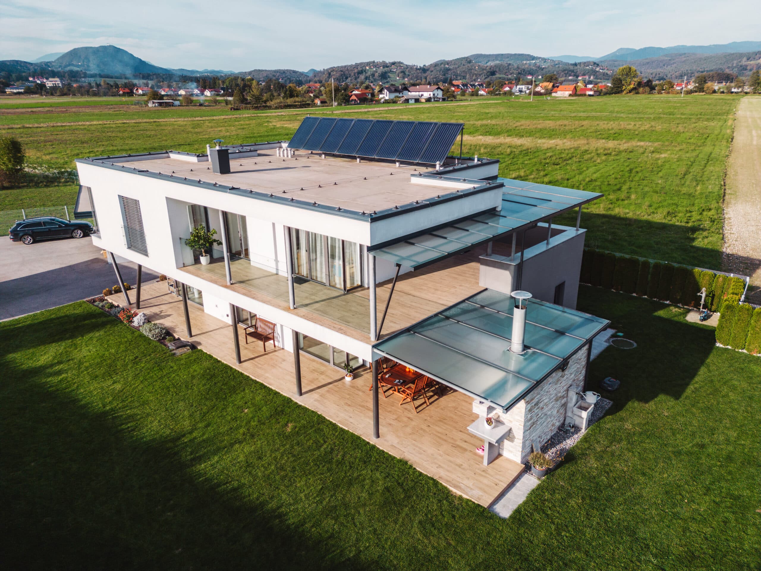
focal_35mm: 24
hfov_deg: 71.6
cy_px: 286
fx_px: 528
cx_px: 380
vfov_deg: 56.8
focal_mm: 6.72
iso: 130
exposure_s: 1/2000
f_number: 1.7
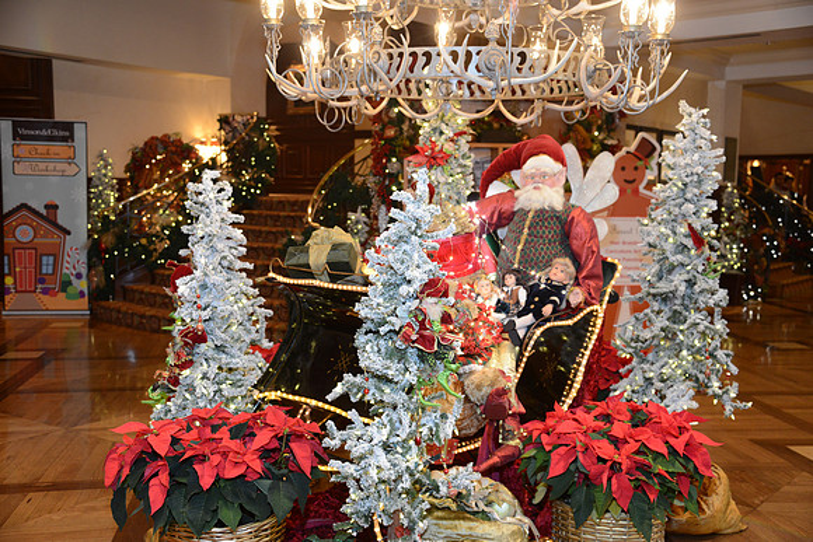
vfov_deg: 30.5
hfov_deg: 44.5
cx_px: 406
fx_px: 994
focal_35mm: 44
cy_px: 271
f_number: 5
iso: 1600
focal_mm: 44
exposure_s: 1/30
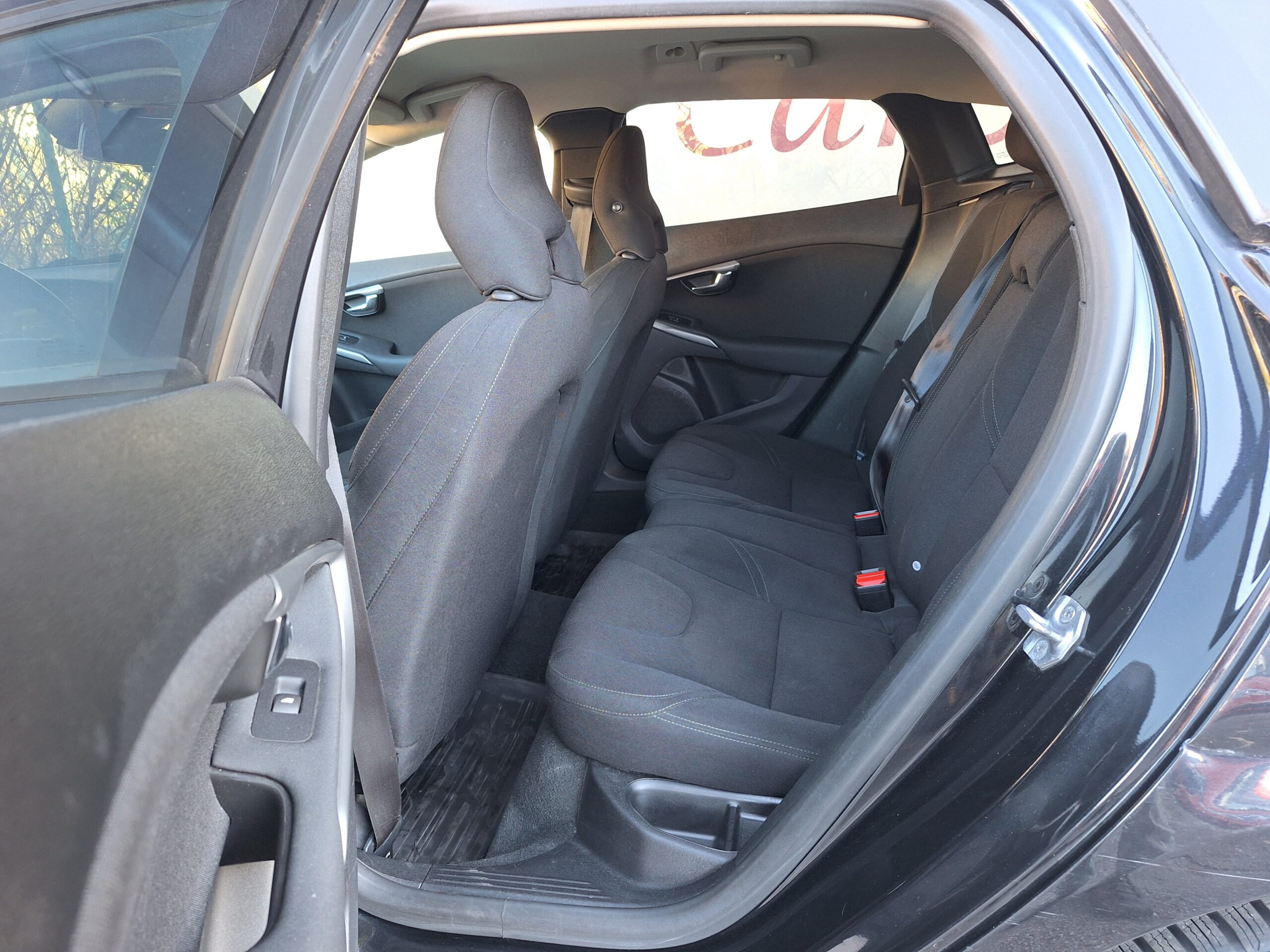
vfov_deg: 58.9
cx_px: 635
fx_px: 844
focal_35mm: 23
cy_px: 476
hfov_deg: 73.9
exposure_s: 1/50
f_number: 1.8
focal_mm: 5.54
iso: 160
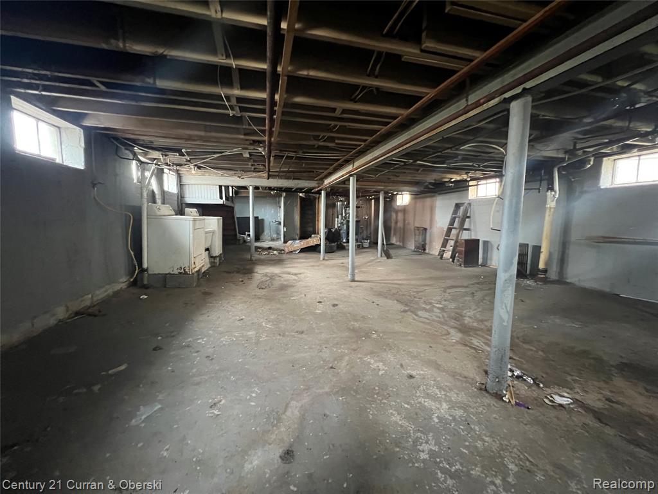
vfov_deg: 89.9
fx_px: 247
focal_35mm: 13
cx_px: 329
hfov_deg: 106.2
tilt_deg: -6.6
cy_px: 247
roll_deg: -1.4
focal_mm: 1.57
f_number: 1.8
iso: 1000
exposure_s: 1/41
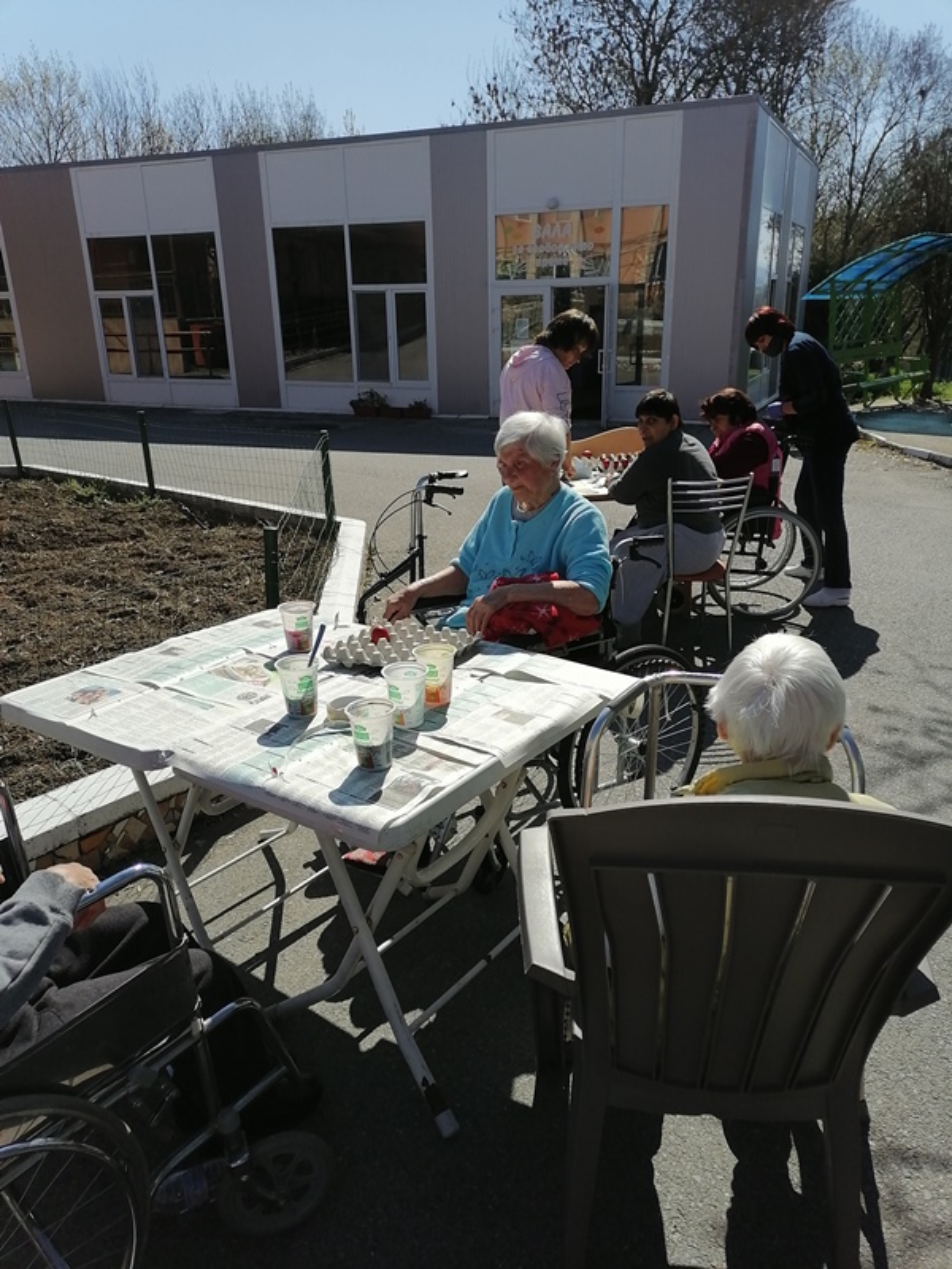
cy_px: 634
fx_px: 990
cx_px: 476
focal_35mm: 27
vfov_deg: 65.3
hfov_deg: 51.4
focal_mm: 5.3
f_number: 1.8
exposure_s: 1/2632
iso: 50
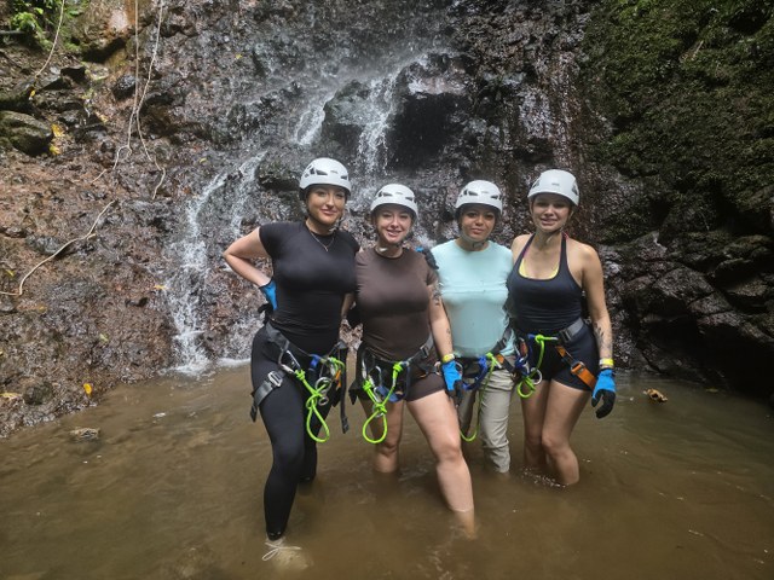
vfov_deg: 58.9
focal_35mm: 23
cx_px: 387
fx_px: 514
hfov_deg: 73.9
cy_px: 290
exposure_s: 1/180
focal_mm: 6.3
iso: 160
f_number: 1.7
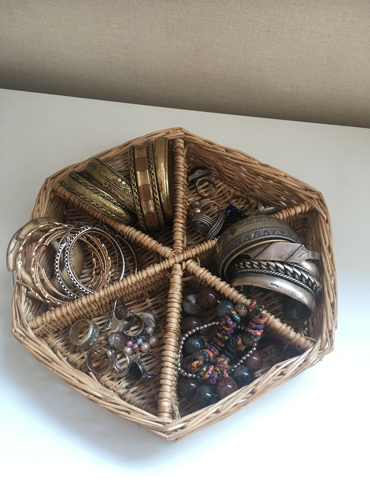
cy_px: 246
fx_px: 413
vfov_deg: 61.7
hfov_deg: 48.2
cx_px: 185
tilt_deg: -64.7
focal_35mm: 29
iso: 64
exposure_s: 1/33
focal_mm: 4.15
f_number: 2.2
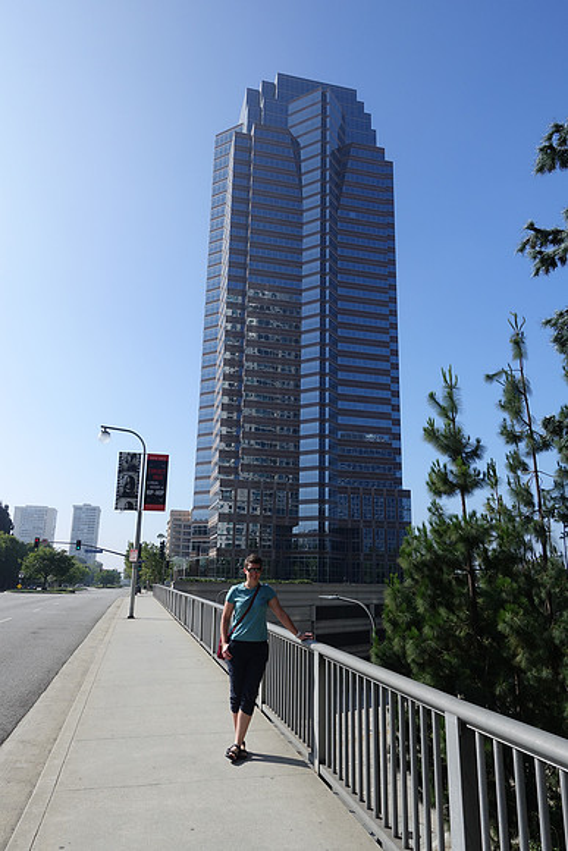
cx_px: 284
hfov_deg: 53.2
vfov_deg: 73.7
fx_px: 568
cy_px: 426
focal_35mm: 24
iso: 125
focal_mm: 8.8
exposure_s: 1/500
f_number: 5.6
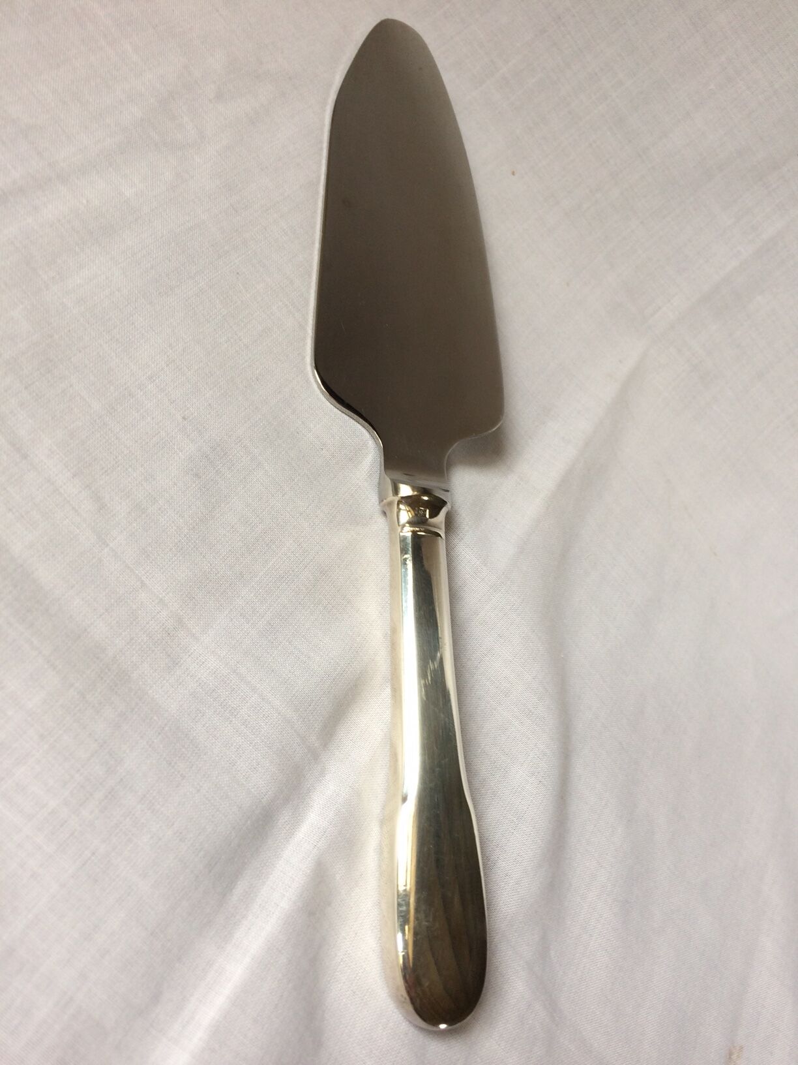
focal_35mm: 29
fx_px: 891
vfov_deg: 61.7
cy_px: 532
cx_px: 399
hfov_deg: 48.2
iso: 40
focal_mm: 4.15
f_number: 2.2
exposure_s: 1/50
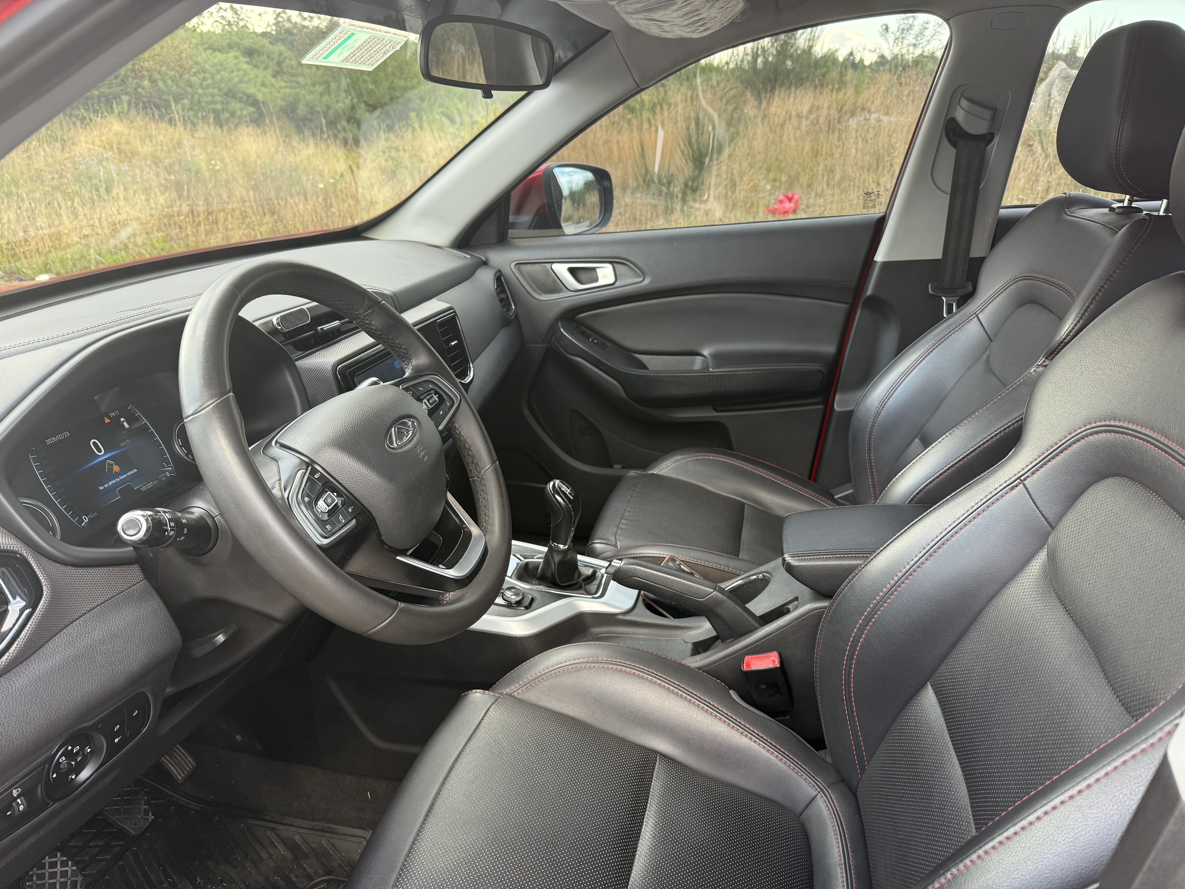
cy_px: 444
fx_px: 822
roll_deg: +1.8
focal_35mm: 24
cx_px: 592
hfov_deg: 71.6
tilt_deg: -22.1
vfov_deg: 56.8
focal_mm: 6.76
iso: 125
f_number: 1.78
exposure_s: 1/121
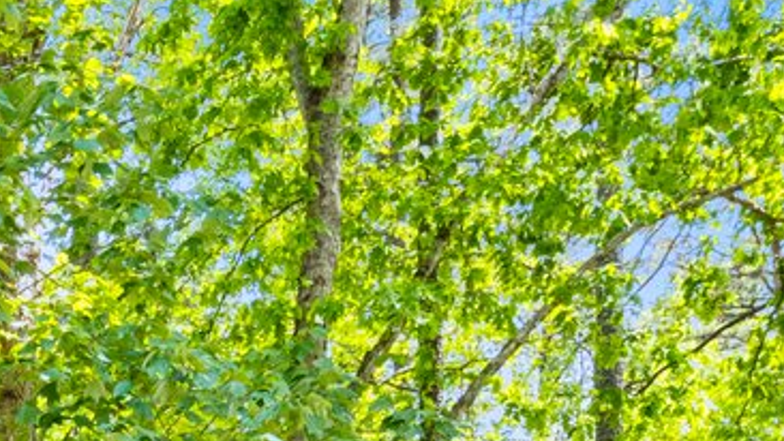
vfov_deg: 10.7
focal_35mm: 88
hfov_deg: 19.0
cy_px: 1200
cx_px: -593
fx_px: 1830
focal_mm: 15
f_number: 7.1
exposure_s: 1/60
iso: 400
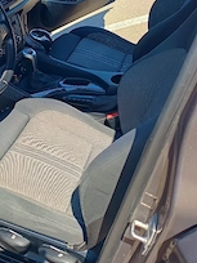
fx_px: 357
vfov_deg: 38.7
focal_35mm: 47
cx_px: 48
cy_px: 49
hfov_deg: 30.3
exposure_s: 1/625
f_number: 1.4
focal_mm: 5.89
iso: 100
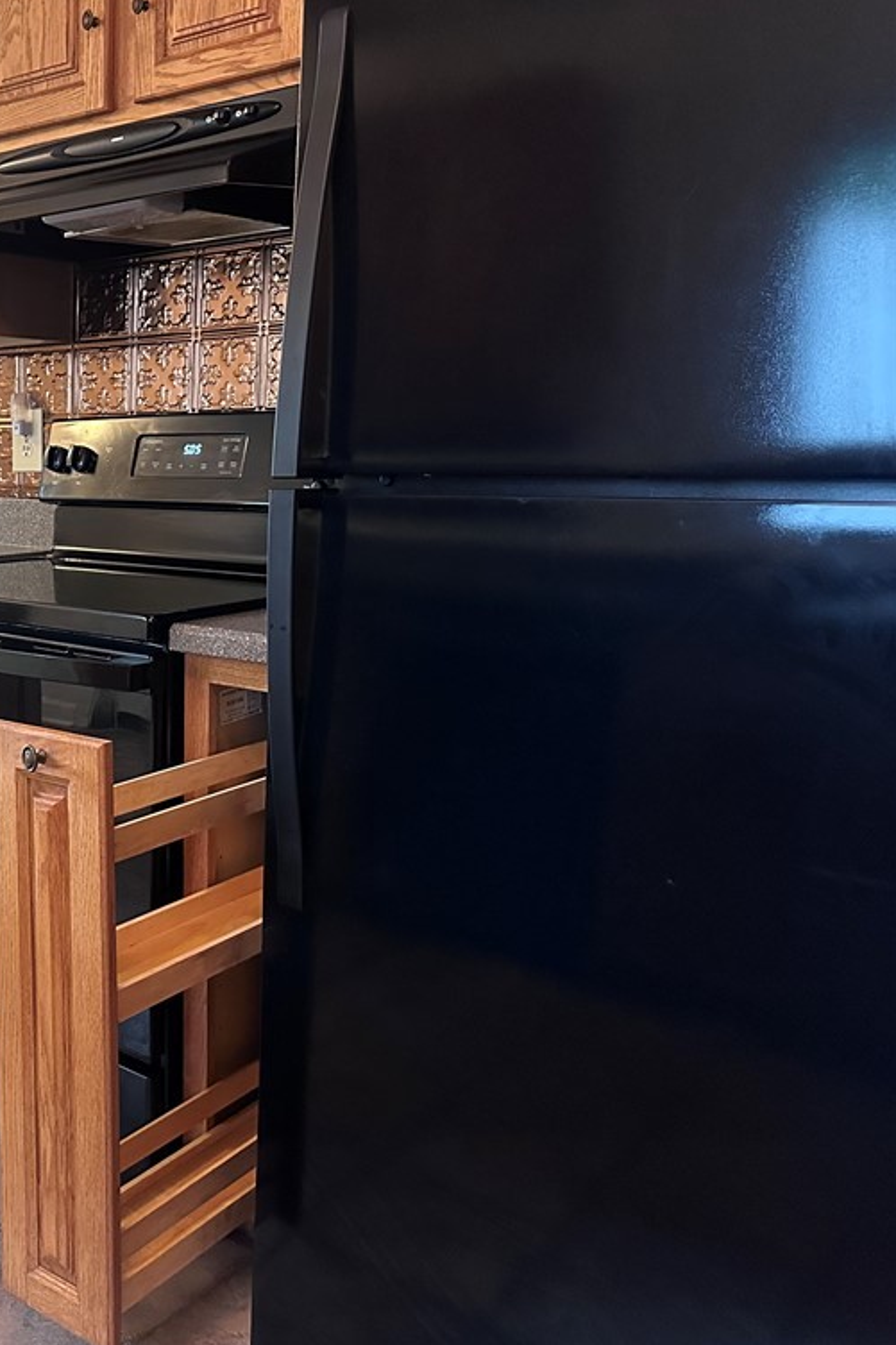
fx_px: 1270
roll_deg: +1.2
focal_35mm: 34
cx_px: -13
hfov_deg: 35.0
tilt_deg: -7.9
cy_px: 672
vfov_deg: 55.8
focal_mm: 6.86
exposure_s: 1/60
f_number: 1.78
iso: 800
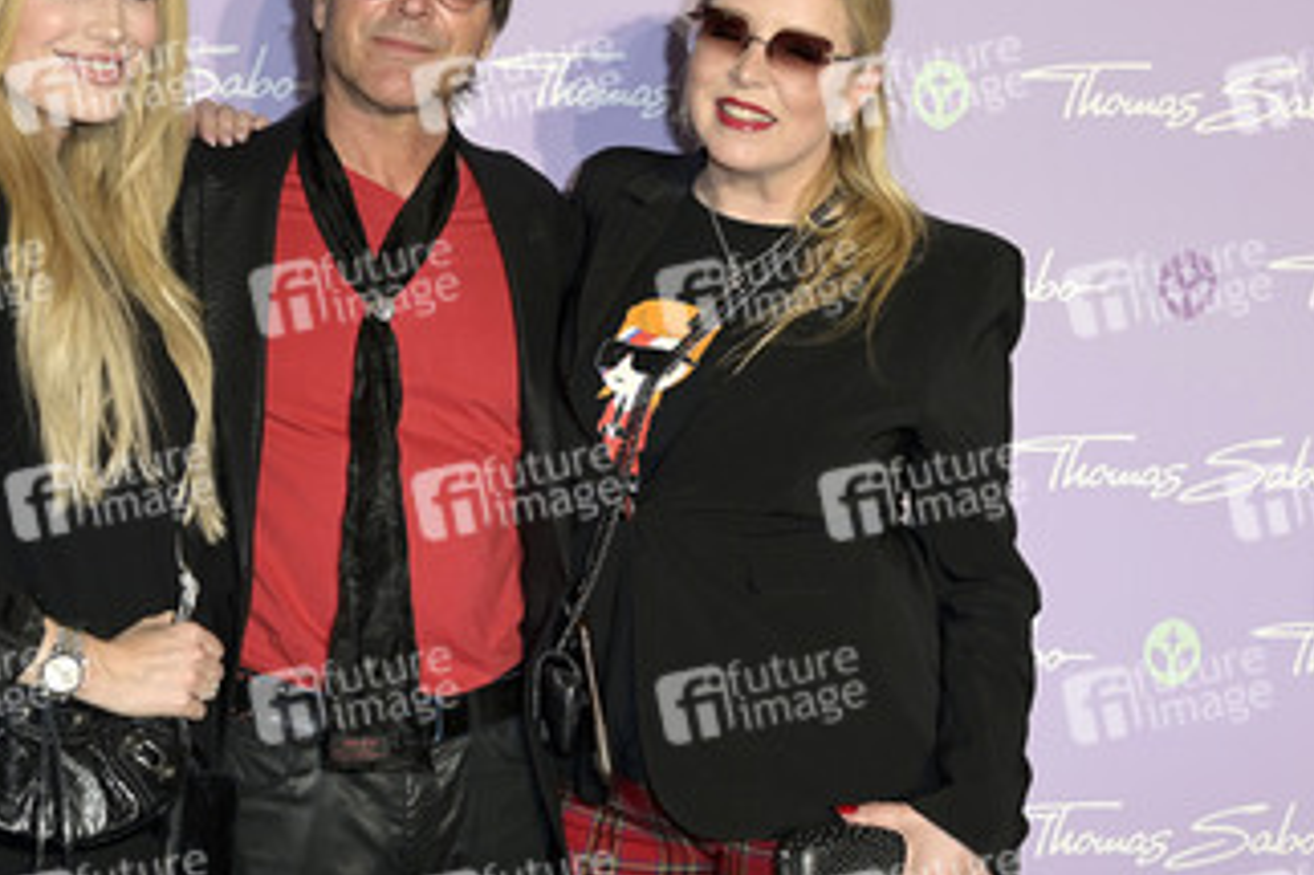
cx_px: 409
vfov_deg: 20.3
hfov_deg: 29.8
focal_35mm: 67
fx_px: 2444
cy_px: 391
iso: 1000
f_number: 4.5
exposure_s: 1/200
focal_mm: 48
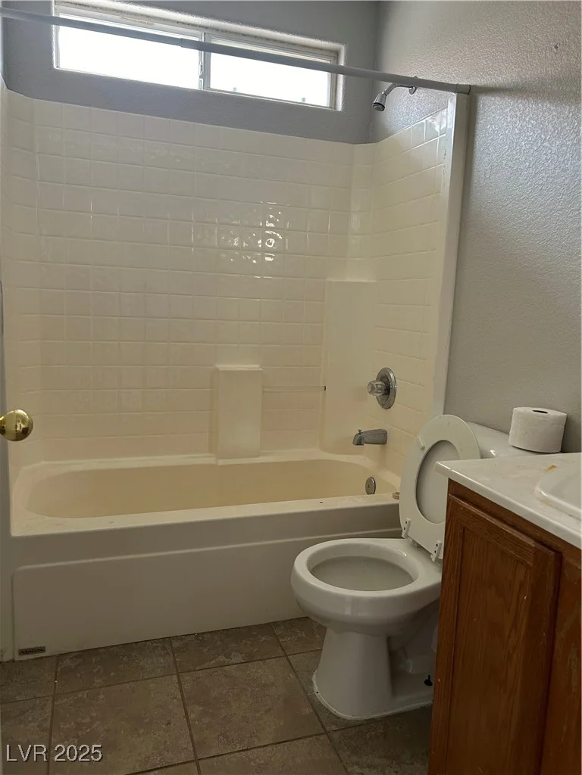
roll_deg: -1.7
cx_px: 291
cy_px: 388
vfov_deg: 67.3
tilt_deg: -8.9
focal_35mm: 26
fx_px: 583
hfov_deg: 53.1
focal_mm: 5.7
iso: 125
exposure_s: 1/60
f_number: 1.5
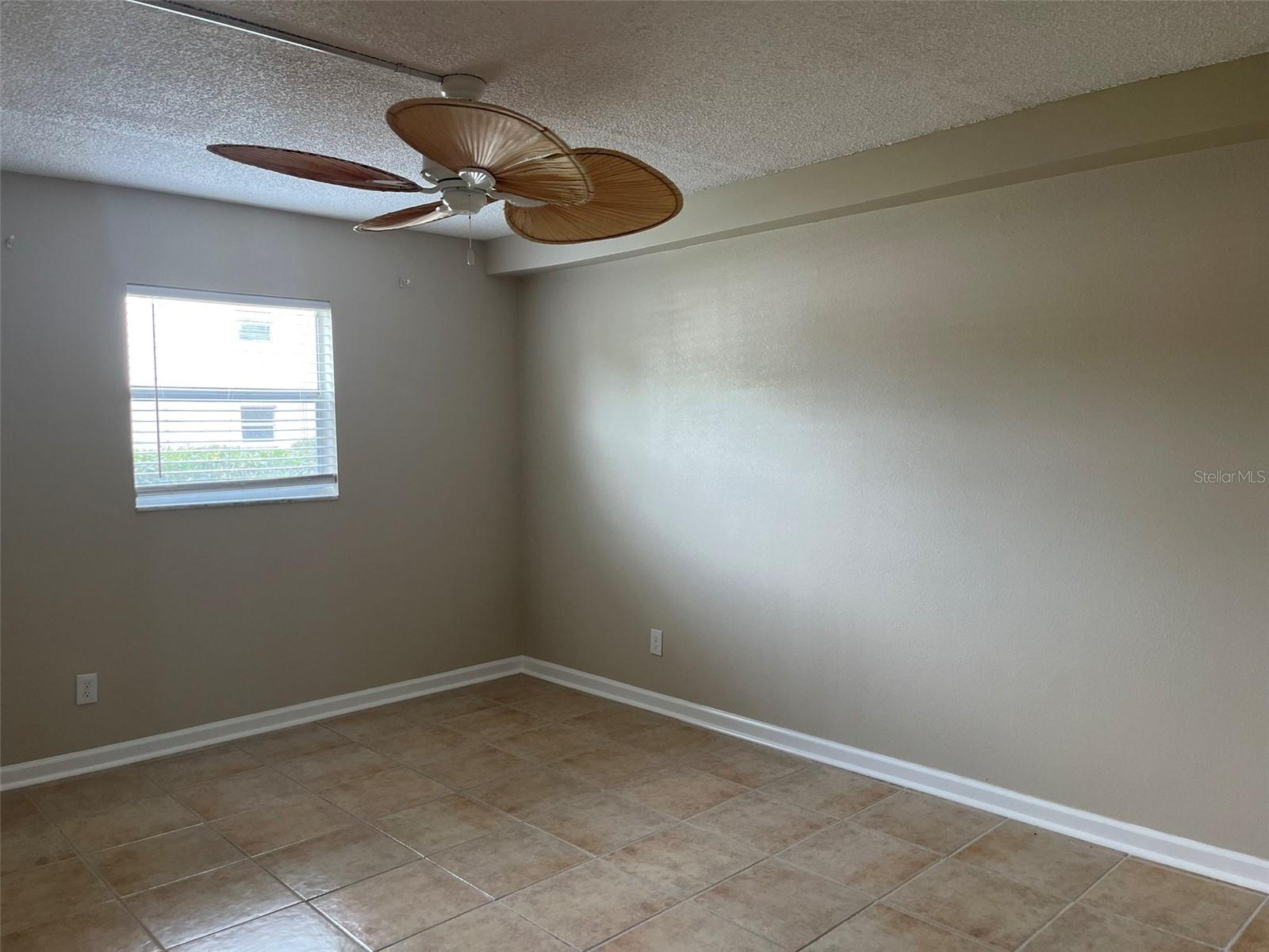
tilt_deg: -4.1
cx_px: 634
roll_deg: +0.5
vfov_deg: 53.1
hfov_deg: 67.3
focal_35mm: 26
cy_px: 476
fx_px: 953
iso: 125
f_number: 1.6
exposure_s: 1/120
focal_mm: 5.1
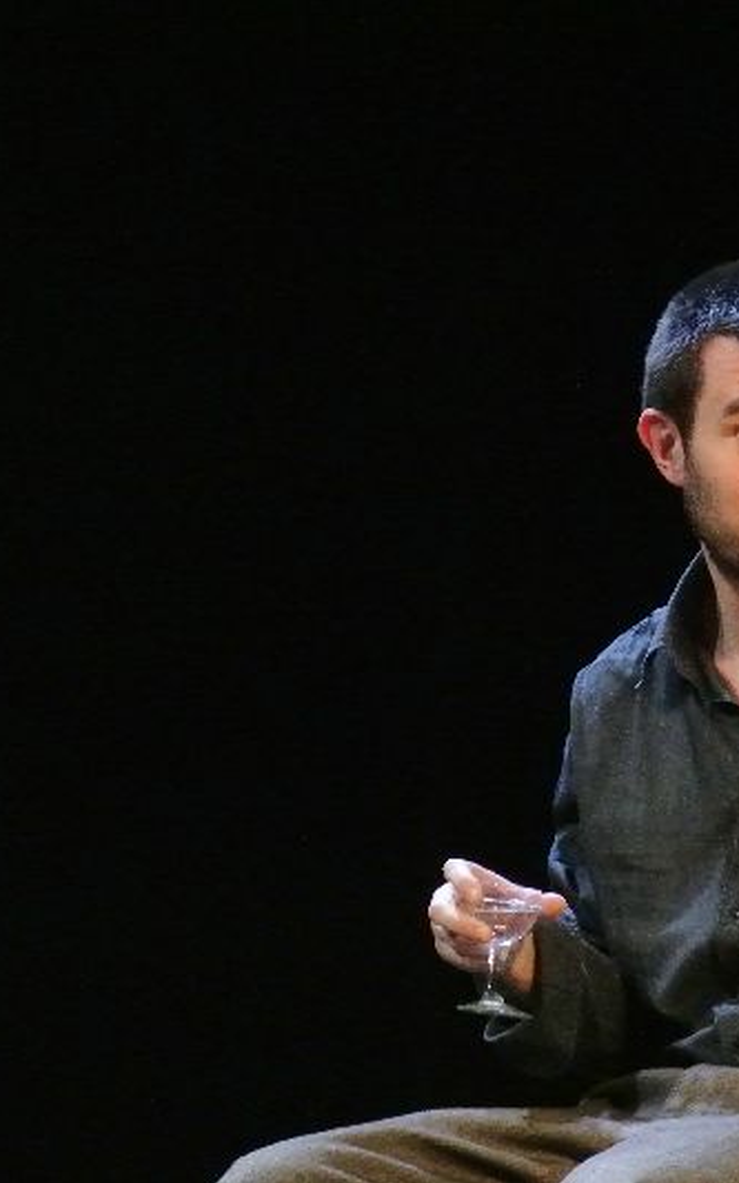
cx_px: 755
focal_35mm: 343
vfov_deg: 6.1
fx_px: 11056
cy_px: 592
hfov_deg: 3.8
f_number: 5
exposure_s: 1/100
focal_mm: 83.2
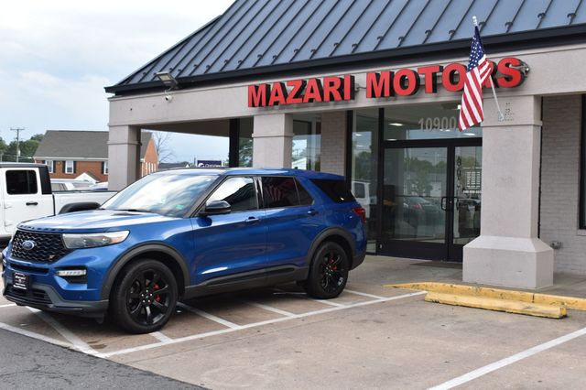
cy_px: 195
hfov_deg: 43.6
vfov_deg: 29.8
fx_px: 732
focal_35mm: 45
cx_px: 293
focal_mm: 30
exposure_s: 1/125
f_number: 9
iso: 400
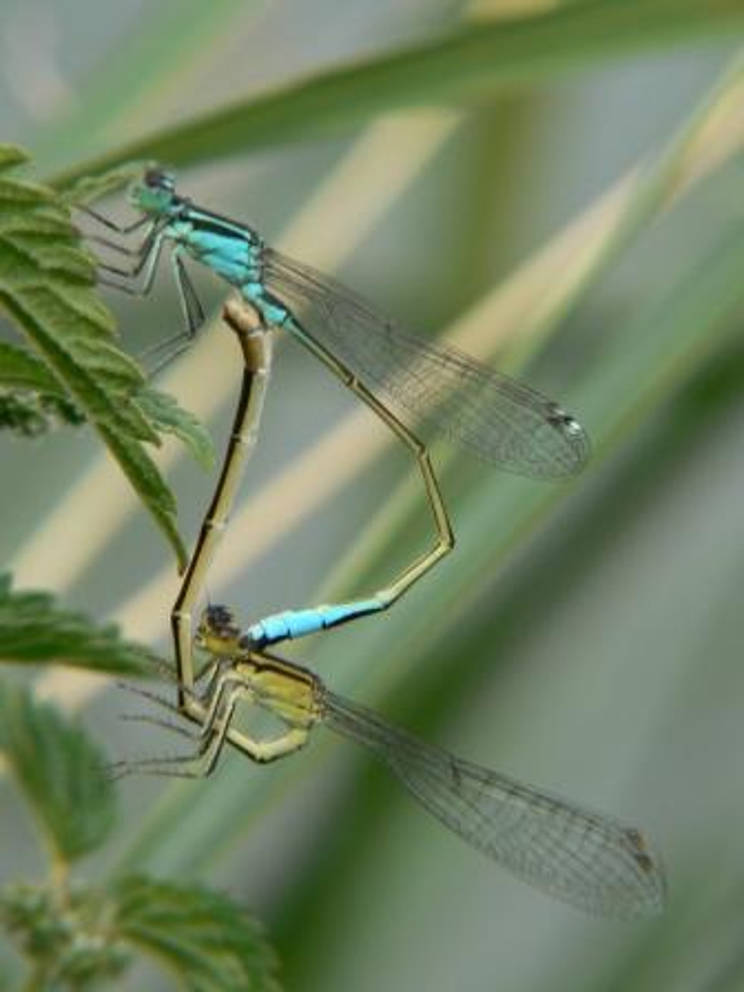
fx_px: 5445
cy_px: 496
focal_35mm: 190
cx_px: 372
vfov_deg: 10.4
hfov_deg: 7.8
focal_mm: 31.6
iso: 80
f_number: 4.5
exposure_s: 1/250
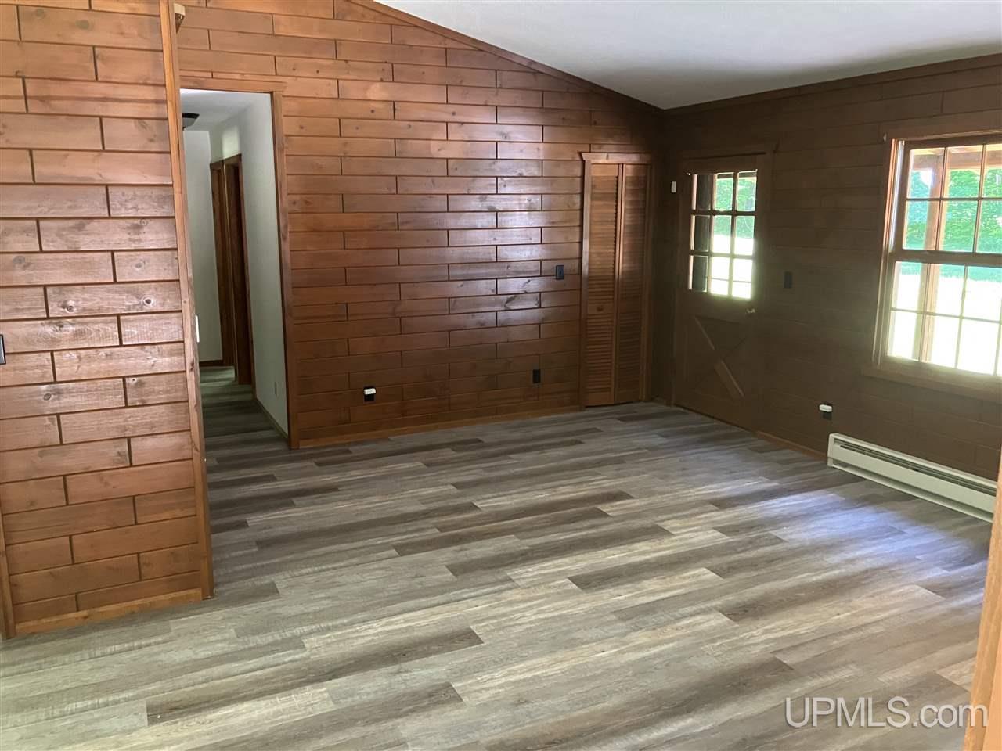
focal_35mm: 28
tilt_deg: -10.7
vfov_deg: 49.7
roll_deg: -0.2
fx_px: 810
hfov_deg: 63.4
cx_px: 501
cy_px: 376
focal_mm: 3.99
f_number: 1.8
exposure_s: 1/37
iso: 400
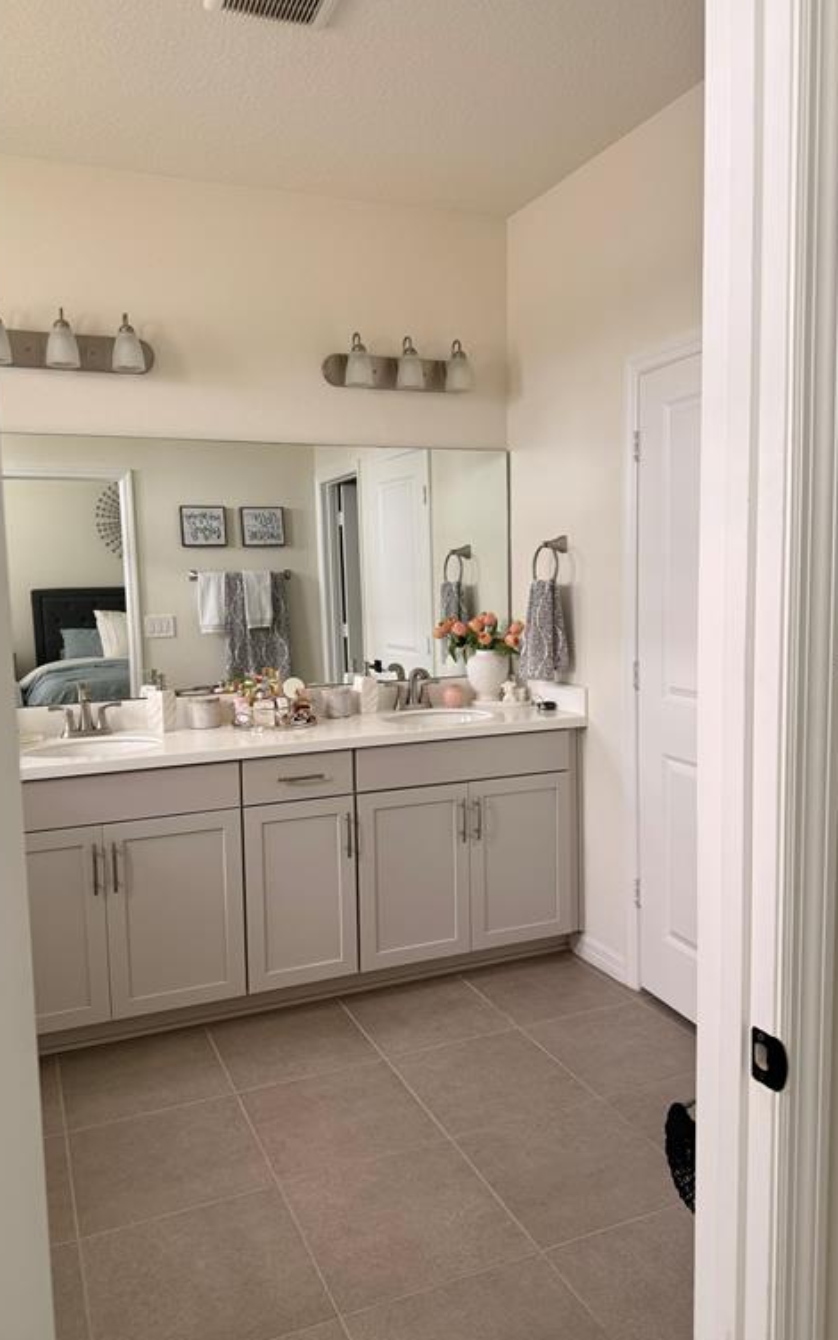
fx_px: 949
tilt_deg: -5.2
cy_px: 667
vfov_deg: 70.4
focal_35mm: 26
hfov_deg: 47.6
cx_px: 405
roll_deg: +1.0
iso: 160
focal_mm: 6.76
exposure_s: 1/121
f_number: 1.78
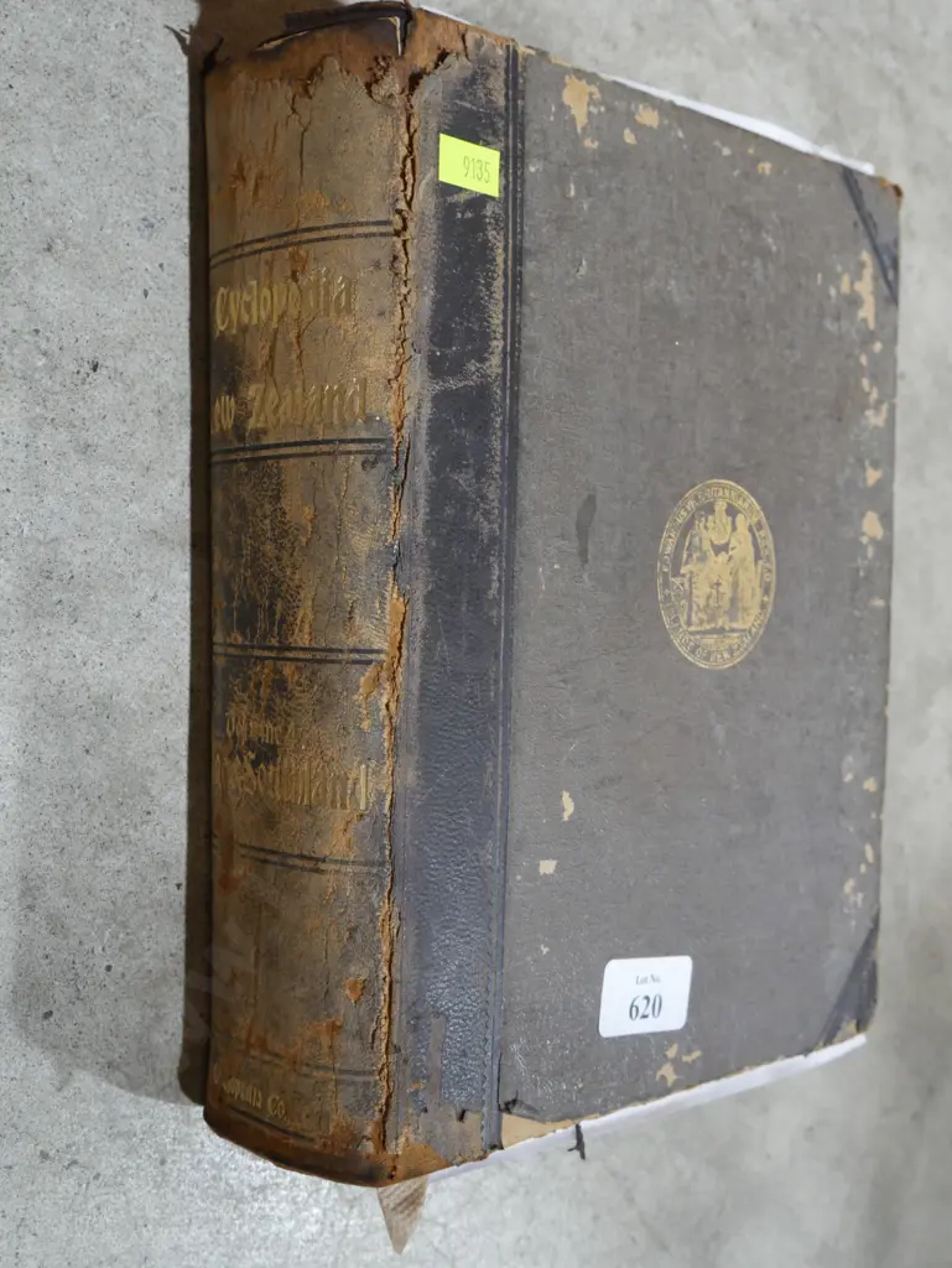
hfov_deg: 36.0
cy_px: 634
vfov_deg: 46.8
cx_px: 476
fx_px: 1466
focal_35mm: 40
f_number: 5.6
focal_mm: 20
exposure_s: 1/60
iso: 800
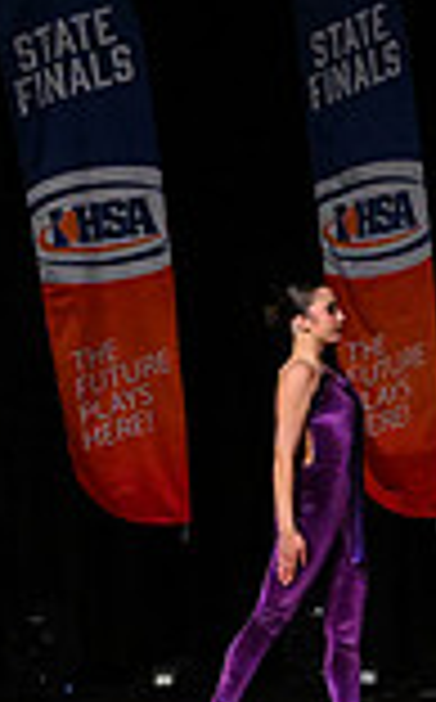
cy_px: 414
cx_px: 1250
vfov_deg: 8.6
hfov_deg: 5.1
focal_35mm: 243
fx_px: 4637
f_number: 4
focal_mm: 43
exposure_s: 1/1000
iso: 8000
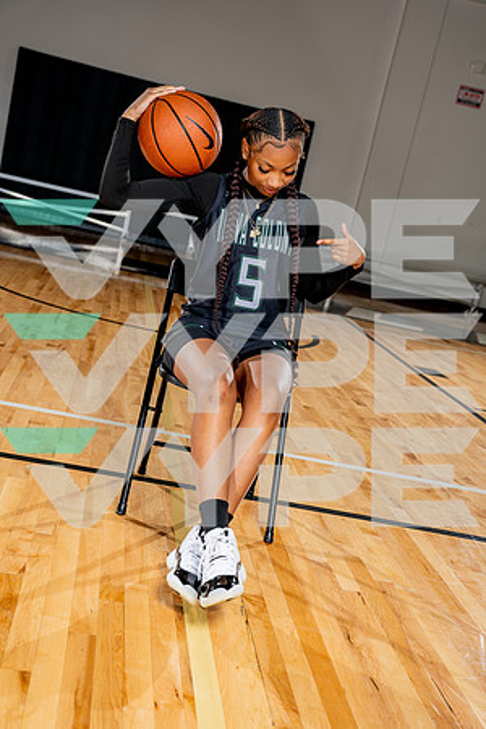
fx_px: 952
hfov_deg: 28.6
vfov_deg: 41.9
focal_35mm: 47
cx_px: 243
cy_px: 364
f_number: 5.6
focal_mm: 47
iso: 200
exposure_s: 1/250
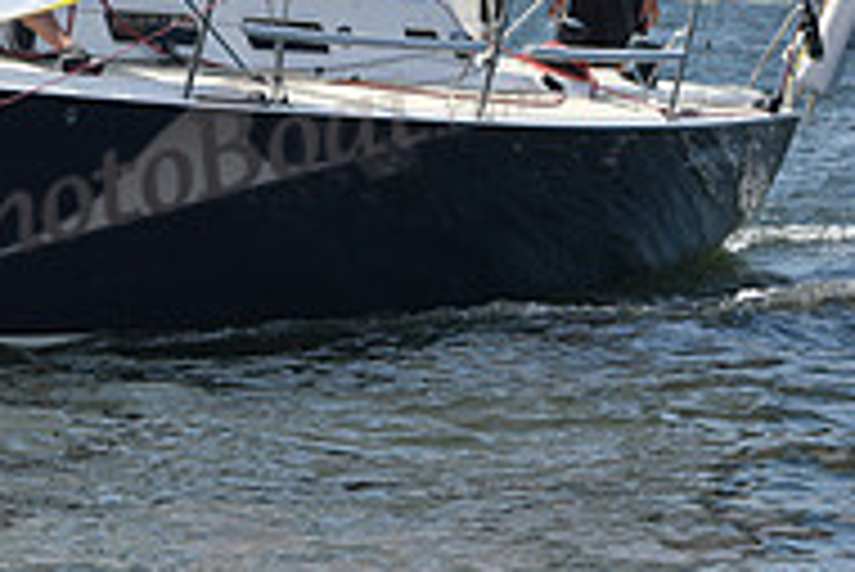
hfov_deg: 7.8
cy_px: -11
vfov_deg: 5.3
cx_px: -320
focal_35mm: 260
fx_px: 6180
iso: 250
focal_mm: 85
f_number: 7.1
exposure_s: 1/1250
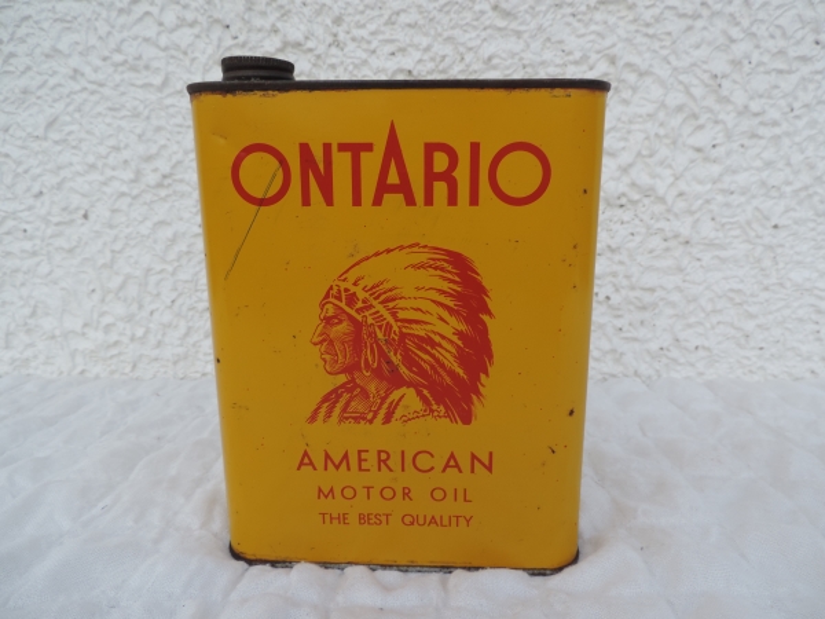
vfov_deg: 56.8
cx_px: 412
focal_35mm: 24
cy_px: 310
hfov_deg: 71.6
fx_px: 572
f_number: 3
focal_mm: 4.3
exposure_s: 1/160
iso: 80
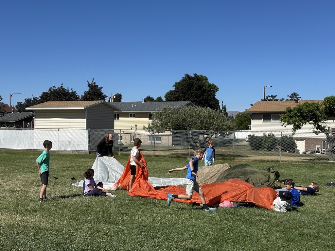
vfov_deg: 30.3
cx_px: 168
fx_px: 465
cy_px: 126
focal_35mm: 48
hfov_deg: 39.7
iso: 64
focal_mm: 6.86
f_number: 1.78
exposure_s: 1/7092
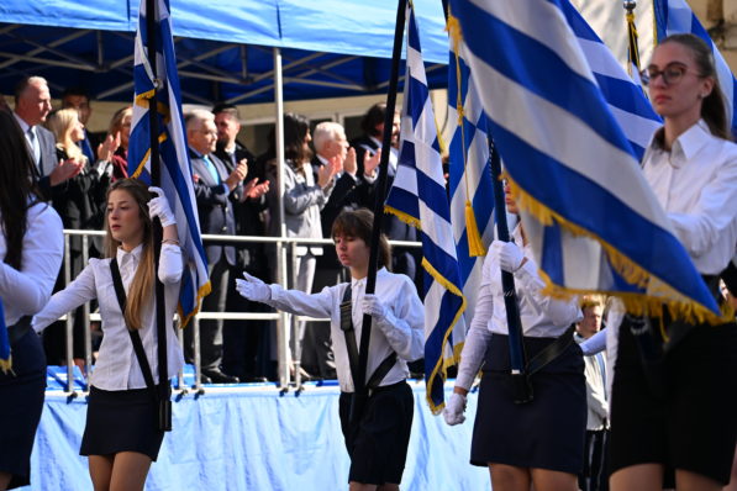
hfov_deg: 13.5
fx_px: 3112
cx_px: 368
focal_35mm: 152
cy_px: 246
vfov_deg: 9.0
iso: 1250
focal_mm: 152
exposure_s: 1/2500
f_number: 5.6
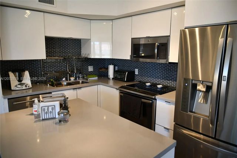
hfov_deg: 73.8
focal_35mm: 24
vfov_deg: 53.1
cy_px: 79
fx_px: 158
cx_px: 118
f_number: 2.8
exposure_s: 1/160
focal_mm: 16
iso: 800
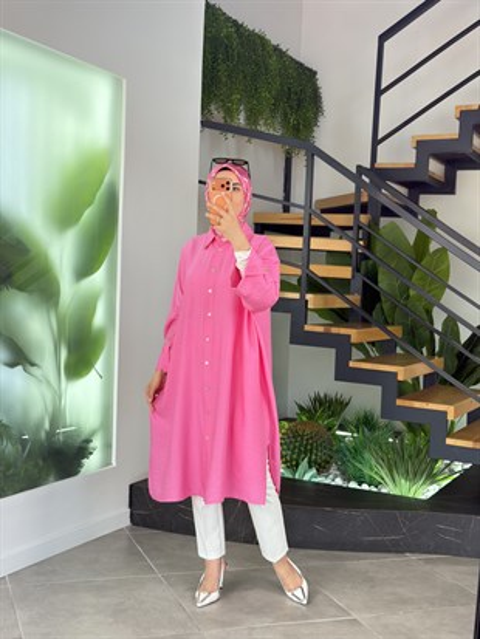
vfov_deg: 39.6
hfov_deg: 30.3
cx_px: 240
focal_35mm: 48
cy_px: 320
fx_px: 887
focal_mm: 6.76
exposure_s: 1/185
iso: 64
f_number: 1.78
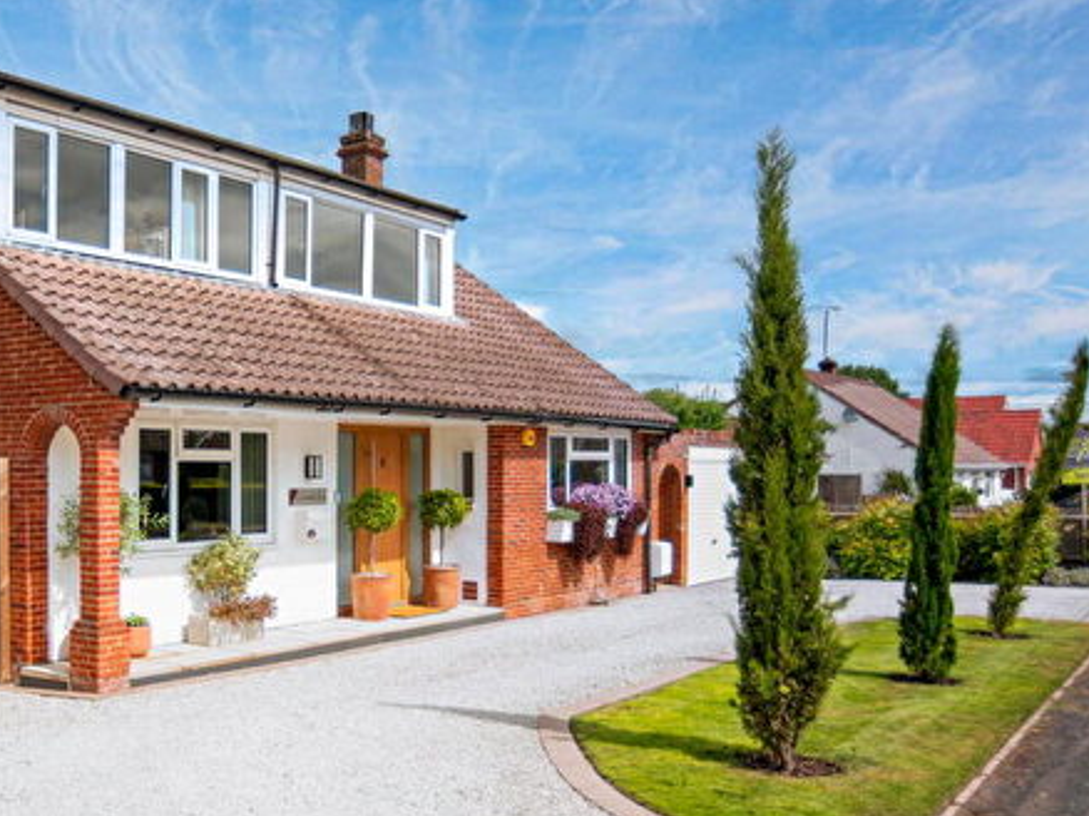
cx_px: 273
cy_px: 473
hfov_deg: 45.2
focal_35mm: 40
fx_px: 1258
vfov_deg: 35.8
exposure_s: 1/800
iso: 100
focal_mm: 26
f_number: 4.2
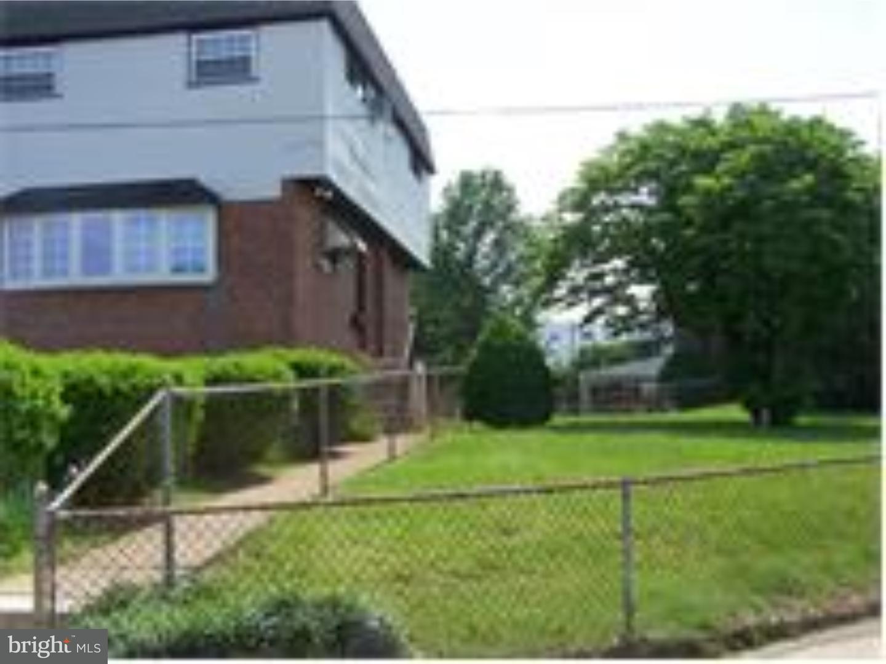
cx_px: 443
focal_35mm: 38
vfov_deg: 37.7
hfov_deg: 49.0
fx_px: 973
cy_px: 332
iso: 64
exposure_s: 1/320
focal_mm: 6.3
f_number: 4
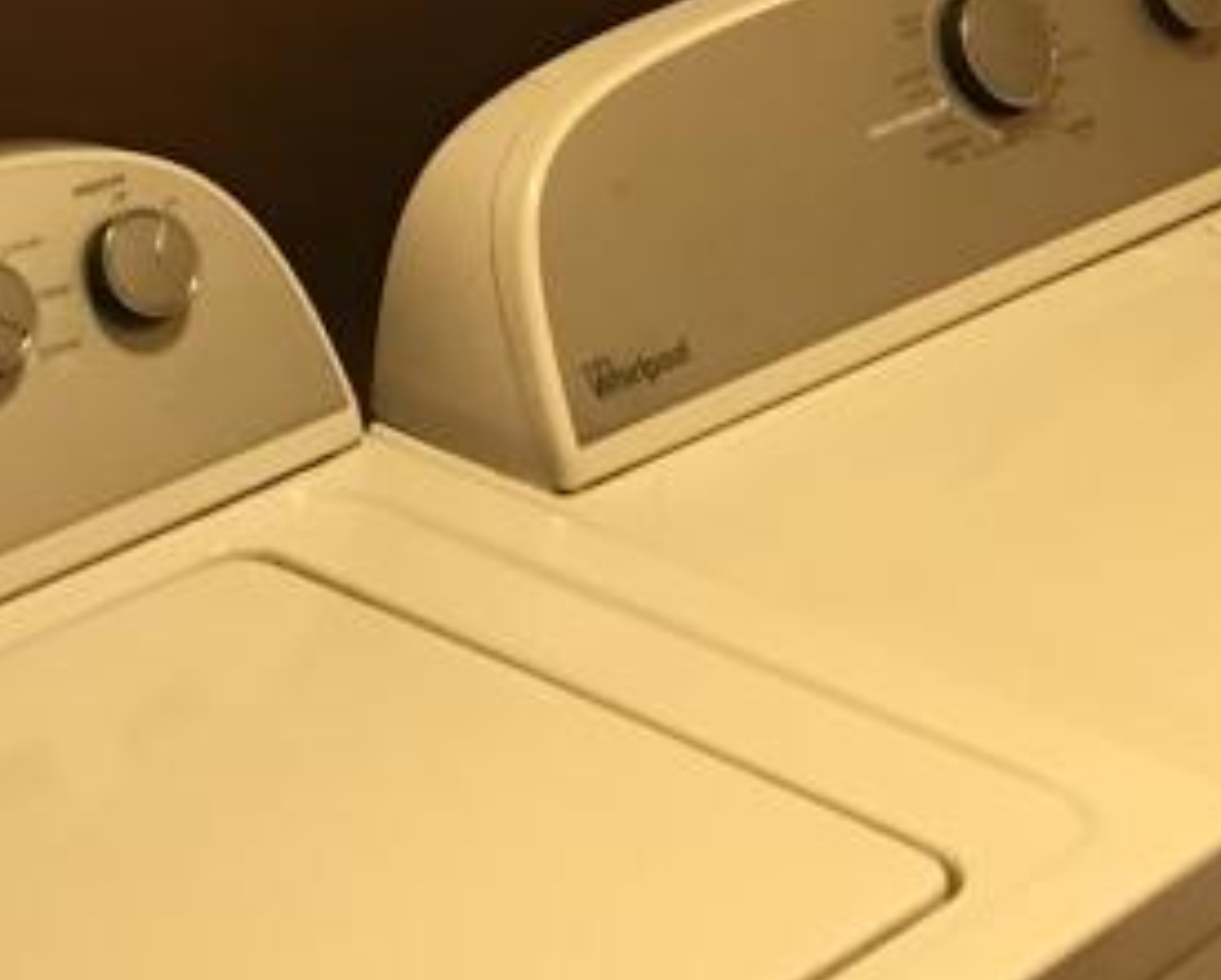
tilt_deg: -12.8
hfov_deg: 18.7
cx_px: 780
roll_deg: +0.9
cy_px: -294
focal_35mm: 102
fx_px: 3691
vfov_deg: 14.5
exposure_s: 1/9
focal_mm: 3.99
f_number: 1.8
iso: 100
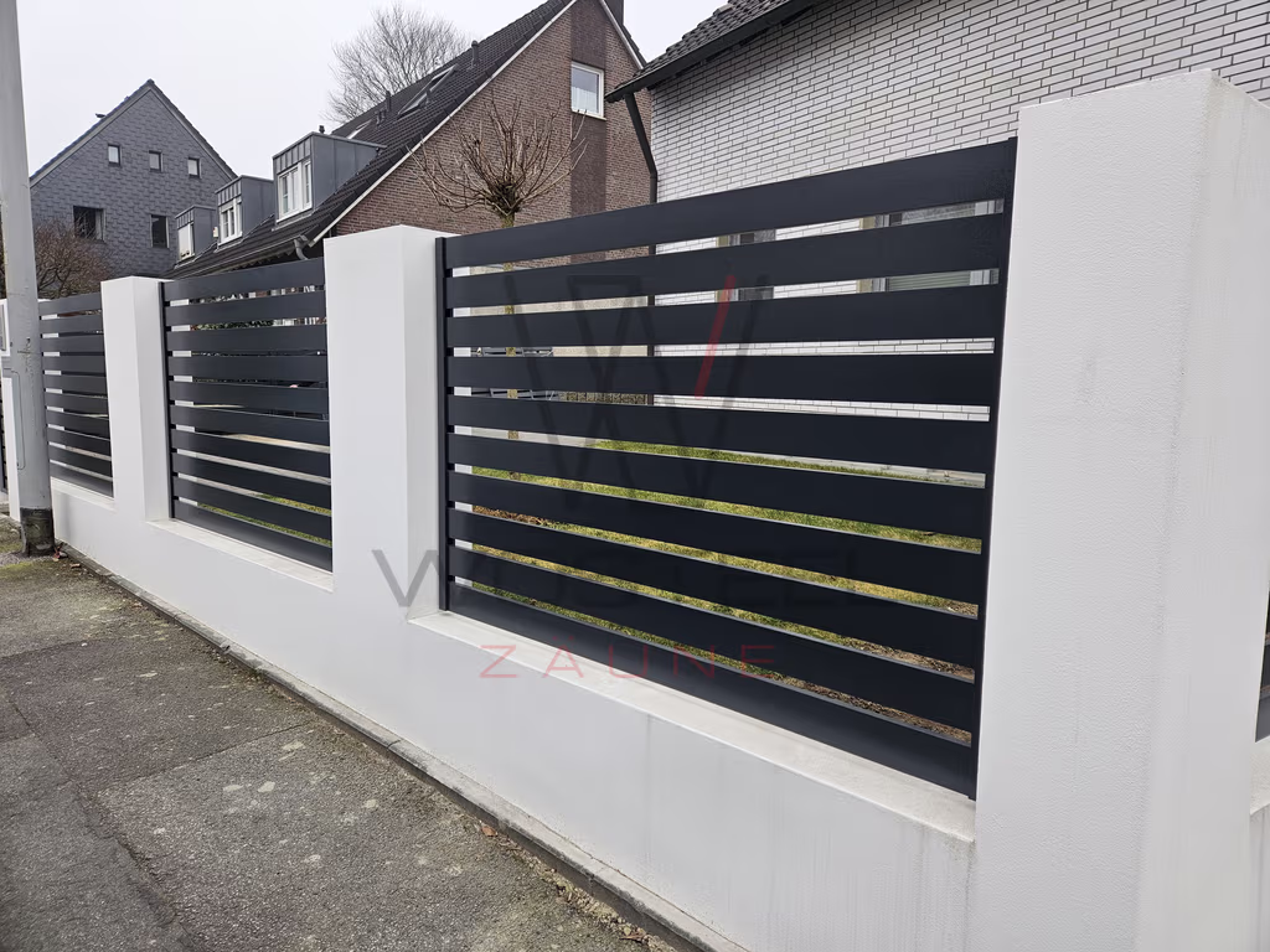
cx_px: 635
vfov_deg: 58.9
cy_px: 476
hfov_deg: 73.9
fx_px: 844
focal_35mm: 23
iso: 50
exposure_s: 1/359
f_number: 1.8
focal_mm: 5.4
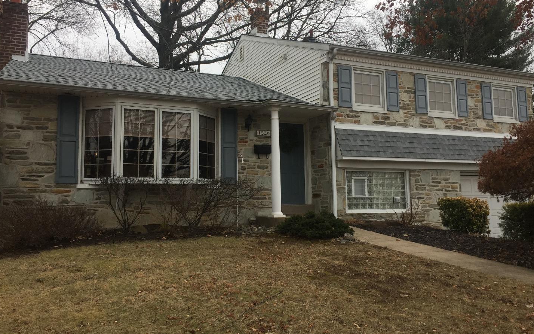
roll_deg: +1.1
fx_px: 451
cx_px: 266
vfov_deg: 40.6
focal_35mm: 31
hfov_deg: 61.2
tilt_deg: +6.4
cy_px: 158
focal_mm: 4.15
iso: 32
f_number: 2.2
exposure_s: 1/775
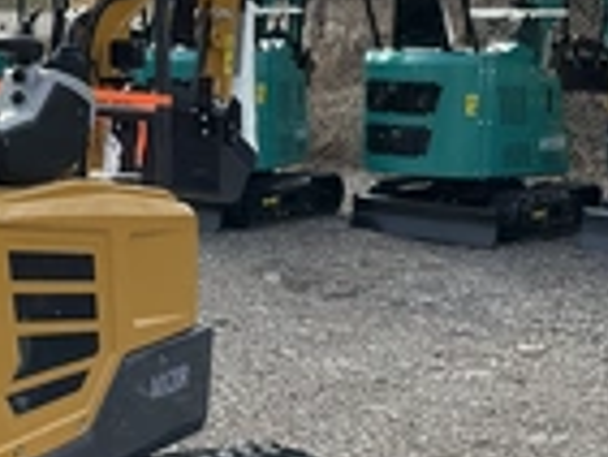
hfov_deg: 22.6
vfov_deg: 18.0
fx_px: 1441
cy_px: 164
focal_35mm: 82
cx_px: -43
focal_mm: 3
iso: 25
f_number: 1.8
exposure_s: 1/1984
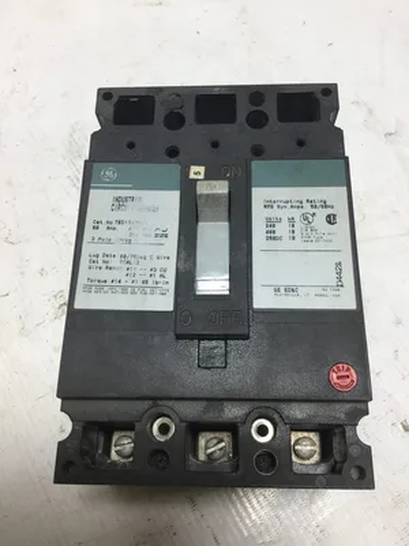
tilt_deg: -66.9
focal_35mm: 31
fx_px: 488
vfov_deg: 58.4
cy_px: 273
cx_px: 204
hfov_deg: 45.4
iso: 32
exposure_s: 1/120
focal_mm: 3.3
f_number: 2.4
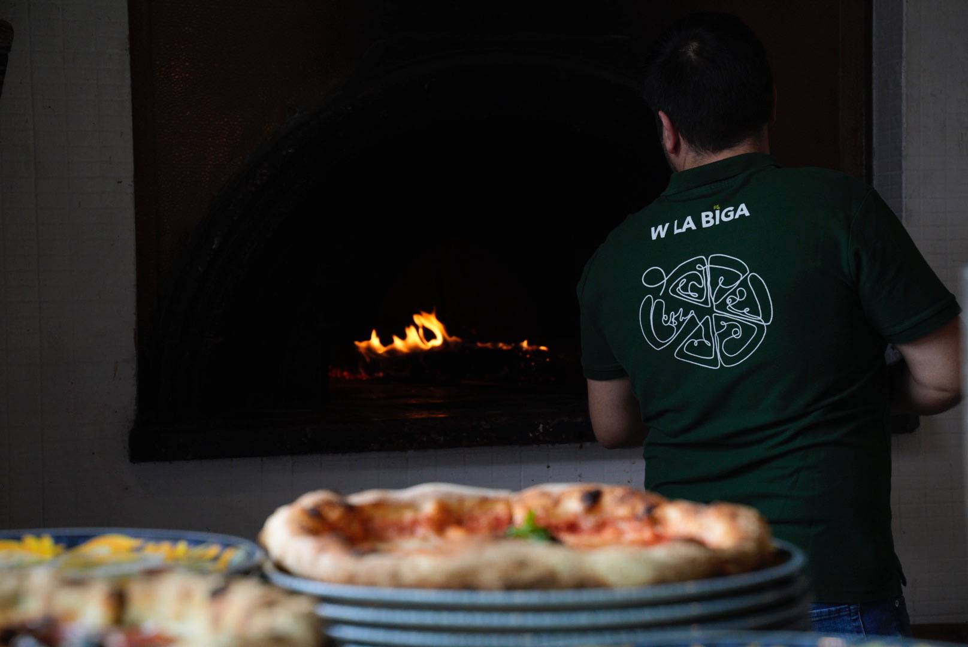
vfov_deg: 19.8
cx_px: 484
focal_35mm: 69
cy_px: 324
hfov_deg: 29.2
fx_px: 1857
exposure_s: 1/250
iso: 2000
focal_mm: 69
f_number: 6.3
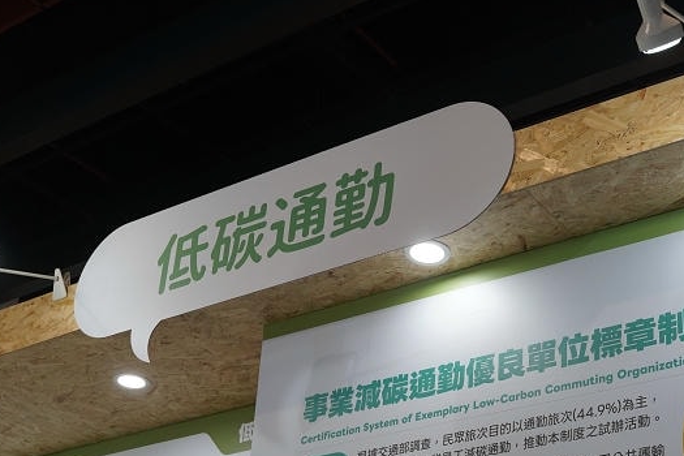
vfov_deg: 20.7
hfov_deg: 31.1
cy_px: 422
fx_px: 1216
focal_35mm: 64
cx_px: 470
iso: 500
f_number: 4
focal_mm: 28
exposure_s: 1/160
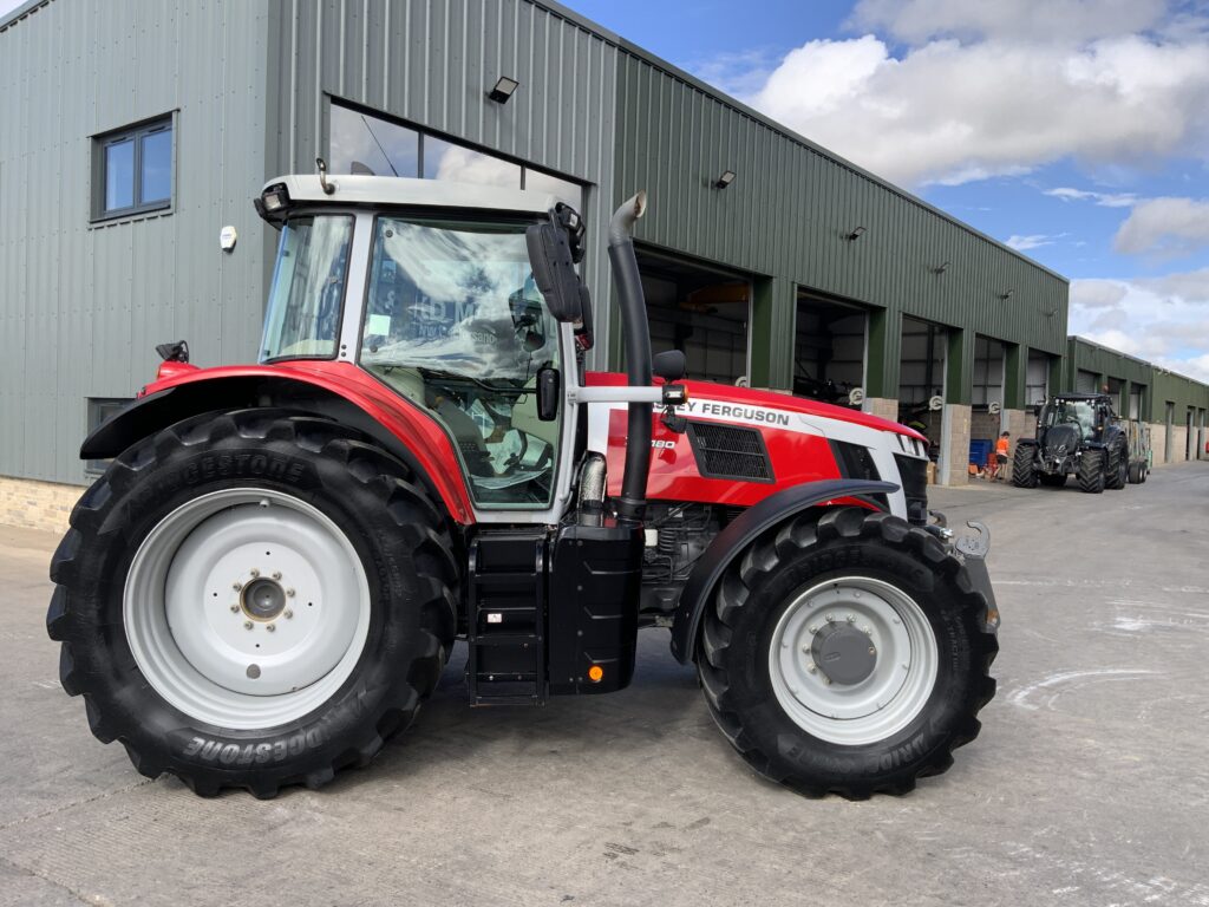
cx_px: 604
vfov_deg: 48.2
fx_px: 1013
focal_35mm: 29
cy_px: 454
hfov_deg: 61.7
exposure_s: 1/869
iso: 16
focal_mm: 3
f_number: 1.8
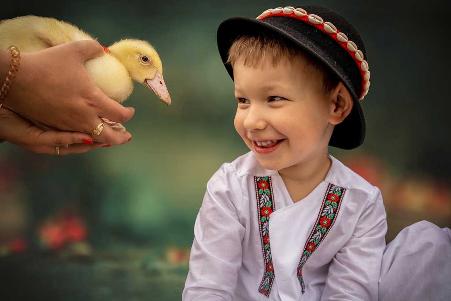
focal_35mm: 35
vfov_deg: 37.9
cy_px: 150
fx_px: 439
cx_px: 226
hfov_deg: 54.4
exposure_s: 1/320
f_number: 2.8
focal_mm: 35
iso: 100
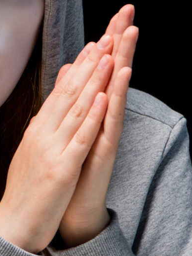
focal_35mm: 332
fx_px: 2456
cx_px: -271
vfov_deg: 6.0
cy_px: 159
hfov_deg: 4.4
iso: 100
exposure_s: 1/200
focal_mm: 70
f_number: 5.6
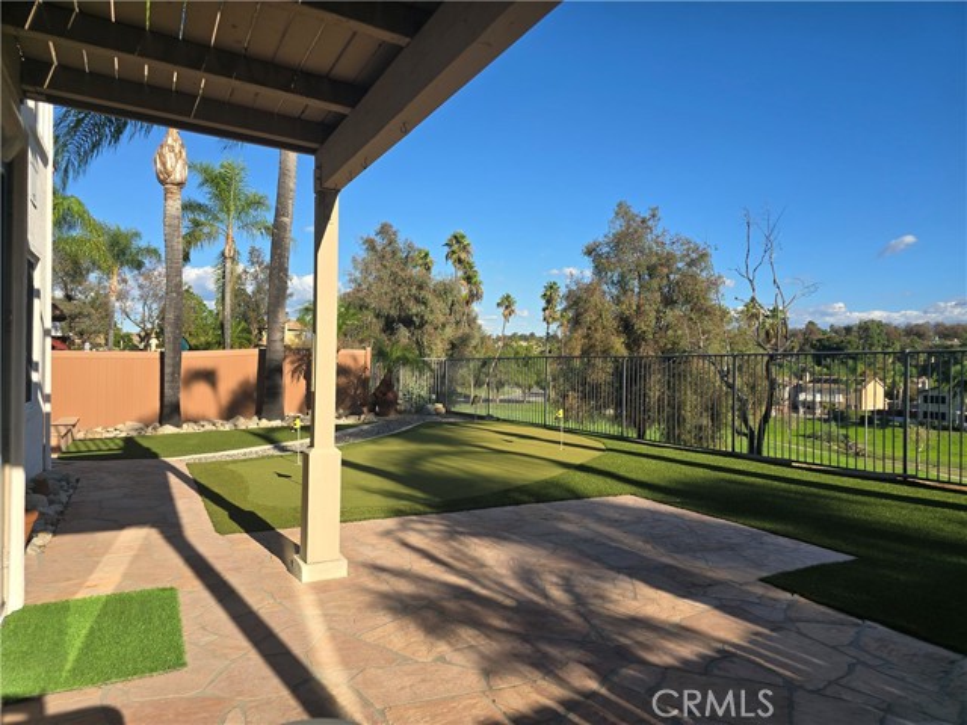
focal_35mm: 23
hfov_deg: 73.9
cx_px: 484
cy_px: 362
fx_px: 643
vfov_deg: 58.9
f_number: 1.7
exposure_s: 1/598
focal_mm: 6.3
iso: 12
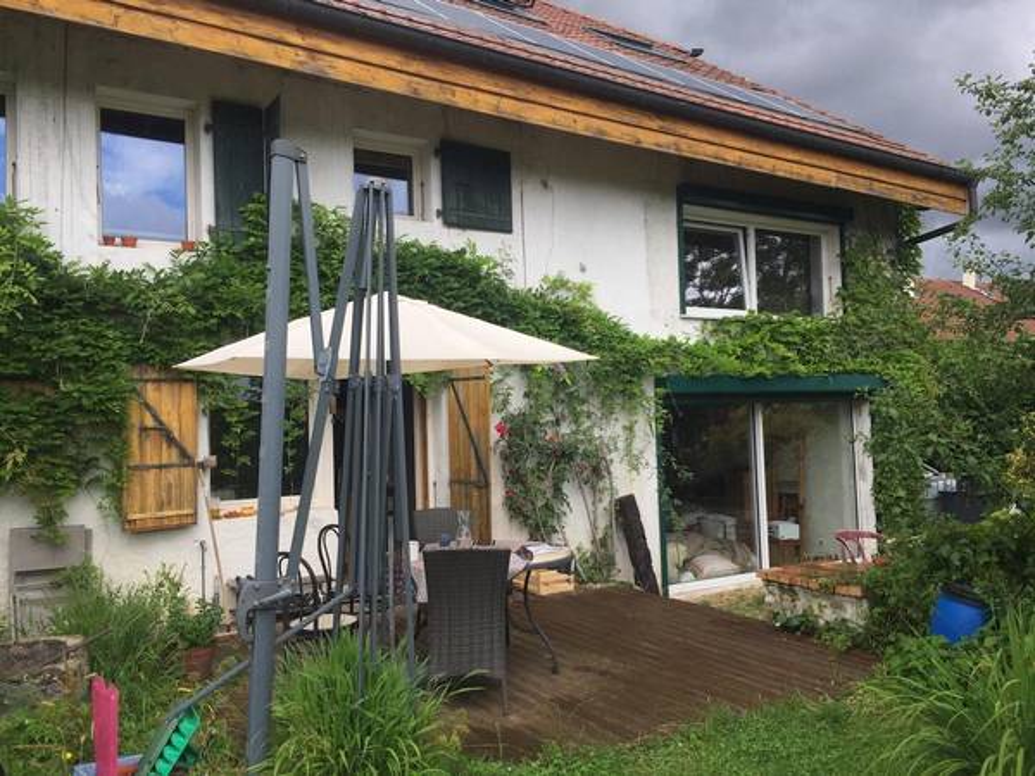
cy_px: 388
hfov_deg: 61.7
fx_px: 867
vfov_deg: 48.2
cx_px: 518
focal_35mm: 29
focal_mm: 4.15
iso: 32
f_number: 2.2
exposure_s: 1/842
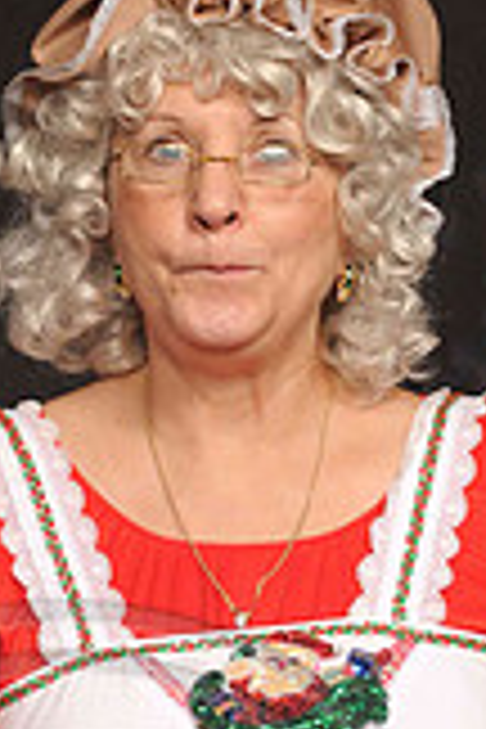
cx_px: 254
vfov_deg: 10.3
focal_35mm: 200
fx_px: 4050
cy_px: 459
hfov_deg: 6.9
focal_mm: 48
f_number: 6.3
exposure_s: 1/60
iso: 200
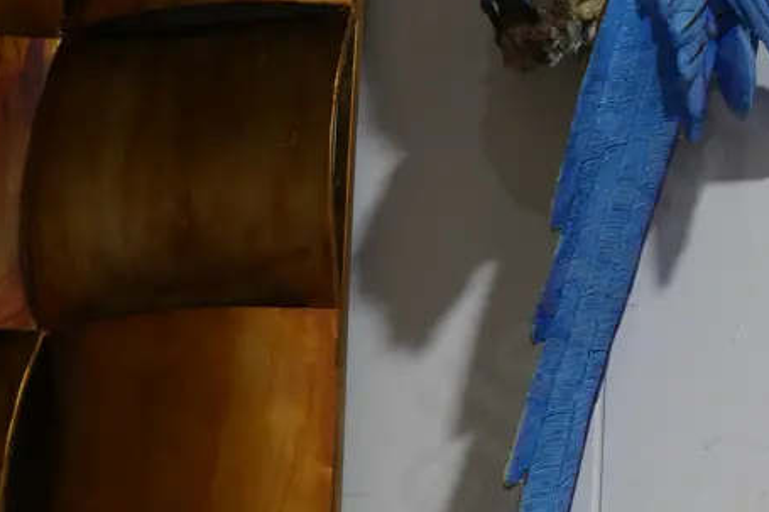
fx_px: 1900
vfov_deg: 15.3
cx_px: 641
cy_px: 216
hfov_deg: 22.5
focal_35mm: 89
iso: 500
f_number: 5
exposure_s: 1/60
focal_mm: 19
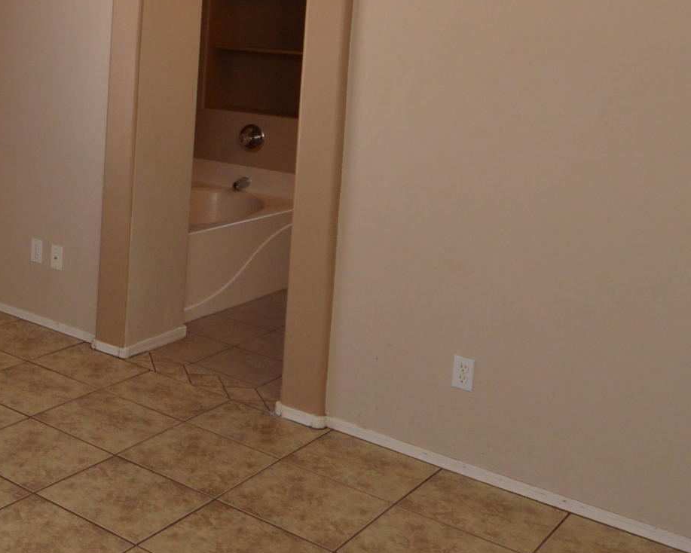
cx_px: 50
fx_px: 941
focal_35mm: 46
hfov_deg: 37.3
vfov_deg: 31.6
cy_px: 82
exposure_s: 1/100
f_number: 5
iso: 400
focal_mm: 10
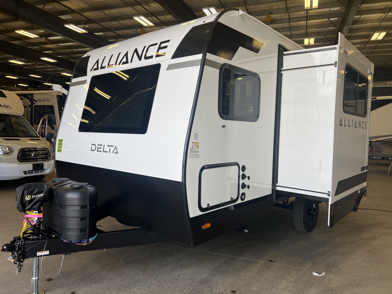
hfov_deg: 67.3
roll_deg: -1.9
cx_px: 196
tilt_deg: -2.5
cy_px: 147
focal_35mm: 26
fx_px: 294
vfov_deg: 53.1
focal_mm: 5.7
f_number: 1.5
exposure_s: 1/401
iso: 50
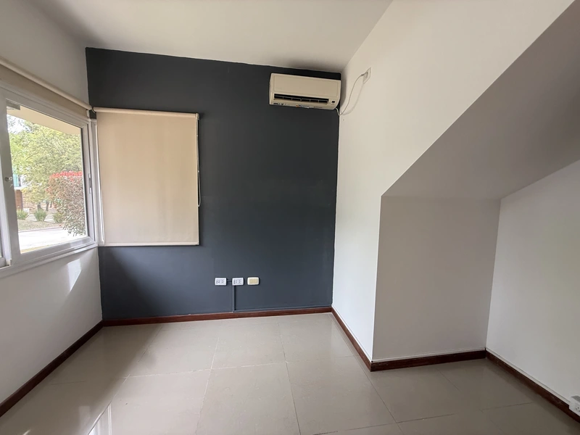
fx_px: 235
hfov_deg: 102.1
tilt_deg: +1.2
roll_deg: +0.4
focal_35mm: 14
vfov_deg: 85.7
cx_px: 290
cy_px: 218
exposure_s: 1/99
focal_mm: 2.22
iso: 125
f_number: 2.2
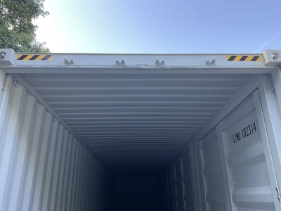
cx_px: 140
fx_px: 235
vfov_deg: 48.2
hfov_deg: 61.7
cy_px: 106
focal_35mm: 29
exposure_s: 1/122
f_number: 1.8
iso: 20
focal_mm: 3
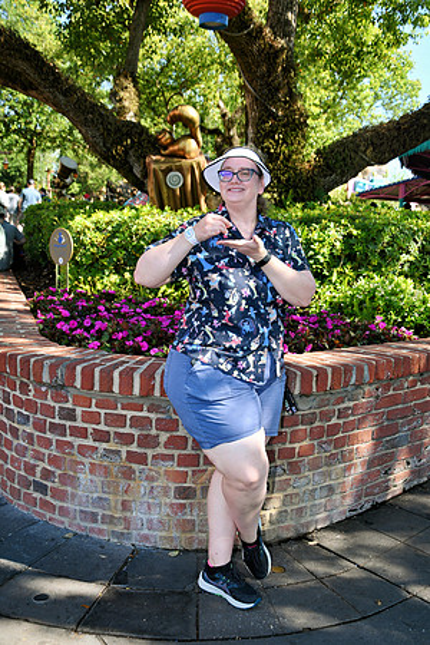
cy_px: 322
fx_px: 663
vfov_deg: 51.9
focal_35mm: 37
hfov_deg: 35.9
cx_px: 215
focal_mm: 25
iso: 100
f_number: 5
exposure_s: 1/100
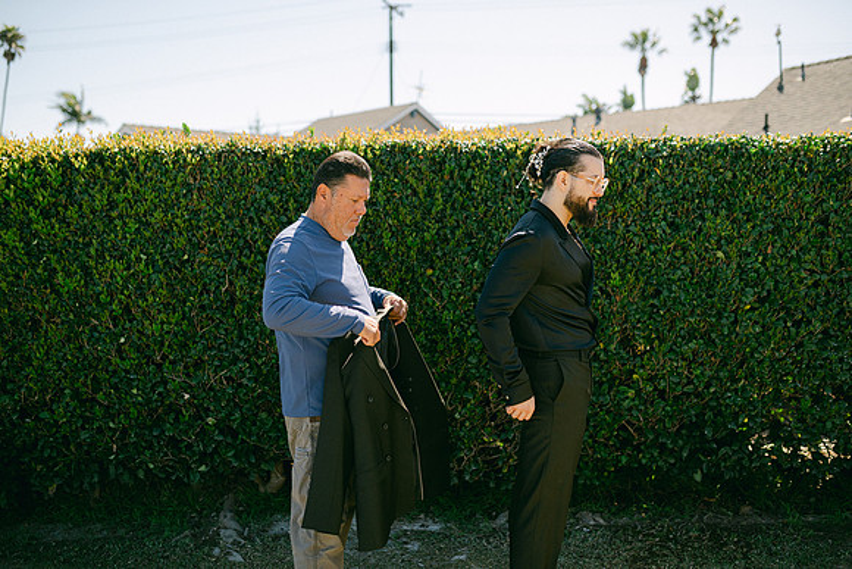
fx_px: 828
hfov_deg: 54.4
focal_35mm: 35
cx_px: 426
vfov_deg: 37.9
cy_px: 284
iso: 400
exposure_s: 1/8000
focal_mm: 35
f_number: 2
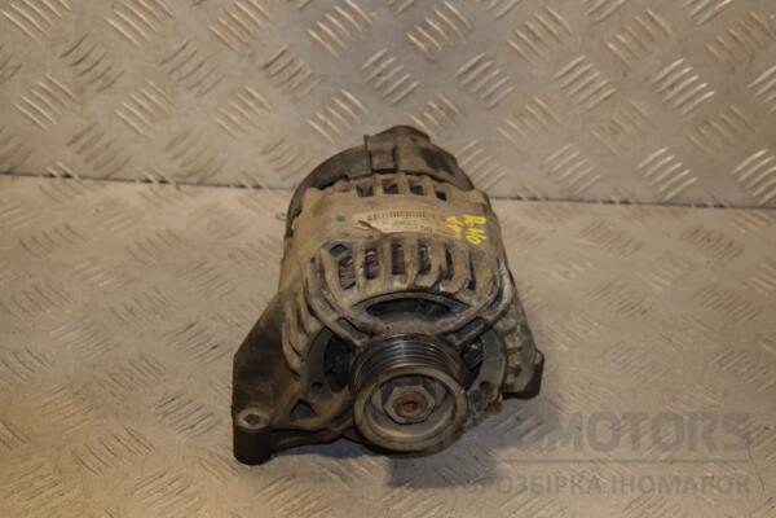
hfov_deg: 27.0
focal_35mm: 75
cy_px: 259
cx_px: 388
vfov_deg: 18.2
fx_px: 1617
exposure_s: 1/200
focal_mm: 50
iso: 800
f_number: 6.3
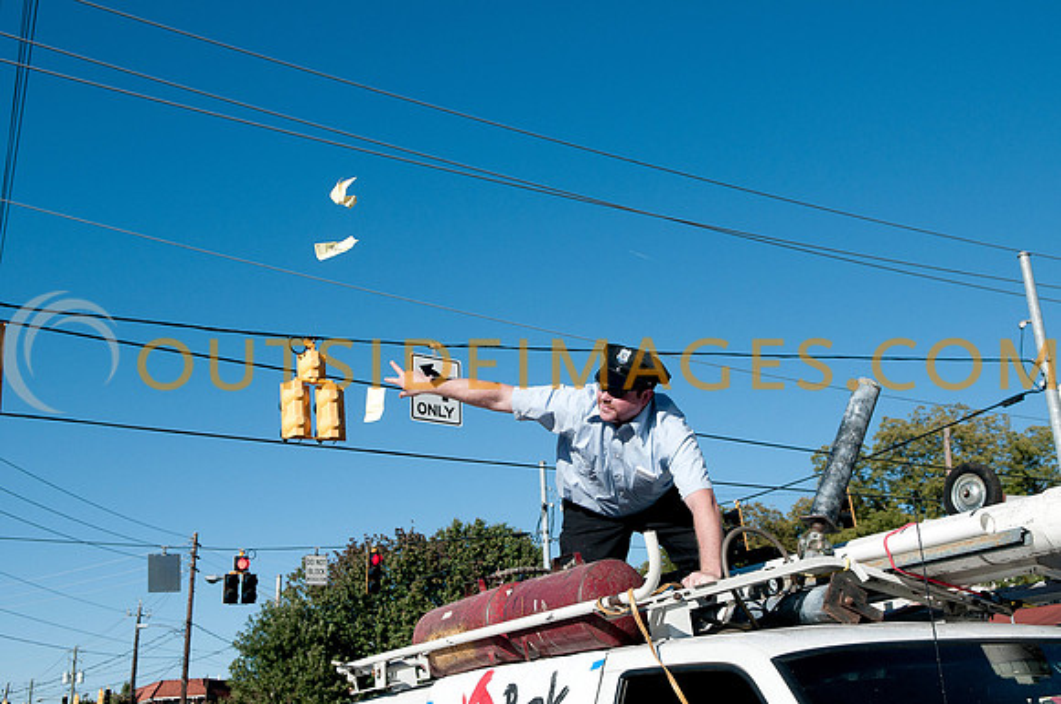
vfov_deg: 34.1
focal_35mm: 39
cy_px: 352
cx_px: 530
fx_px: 1148
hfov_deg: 49.6
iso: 250
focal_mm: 26
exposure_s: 1/1600
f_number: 5
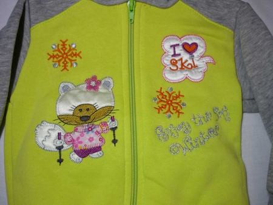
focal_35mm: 33
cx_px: 136
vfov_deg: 43.0
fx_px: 260
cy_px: 102
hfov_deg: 55.3
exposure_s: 1/30
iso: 125
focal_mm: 5.5
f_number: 2.8
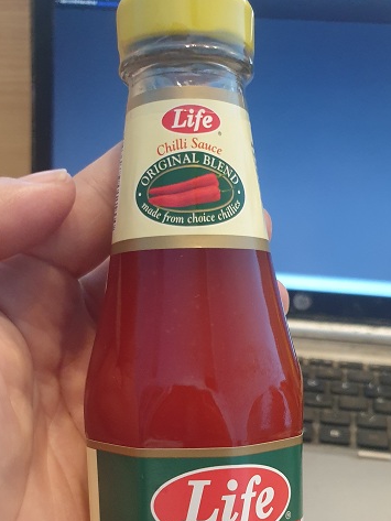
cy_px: 421
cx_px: 249
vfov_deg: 41.0
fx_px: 662
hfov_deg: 32.7
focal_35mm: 44
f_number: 1.5
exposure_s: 1/20
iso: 250
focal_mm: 4.3
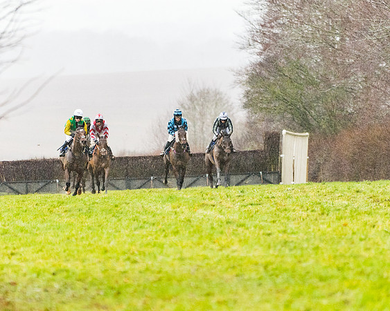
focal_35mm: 413
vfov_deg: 3.7
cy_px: 162
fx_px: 4768
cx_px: 179
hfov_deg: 4.7
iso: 1600
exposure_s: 1/1250
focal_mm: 200
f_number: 2.8
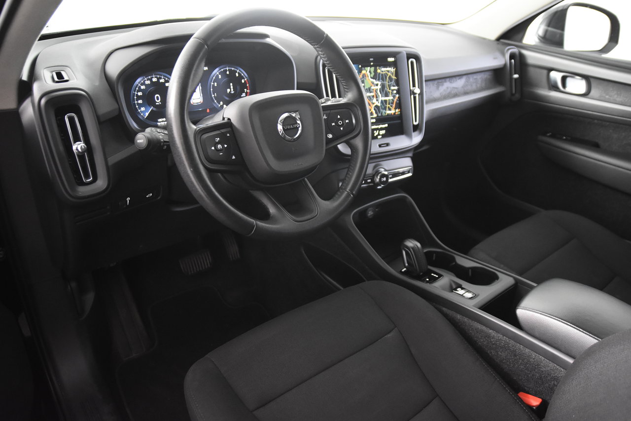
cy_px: 210
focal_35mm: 26
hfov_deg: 70.4
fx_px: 447
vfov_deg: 50.4
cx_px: 316
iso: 2500
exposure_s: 1/25
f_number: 2.8
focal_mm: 17
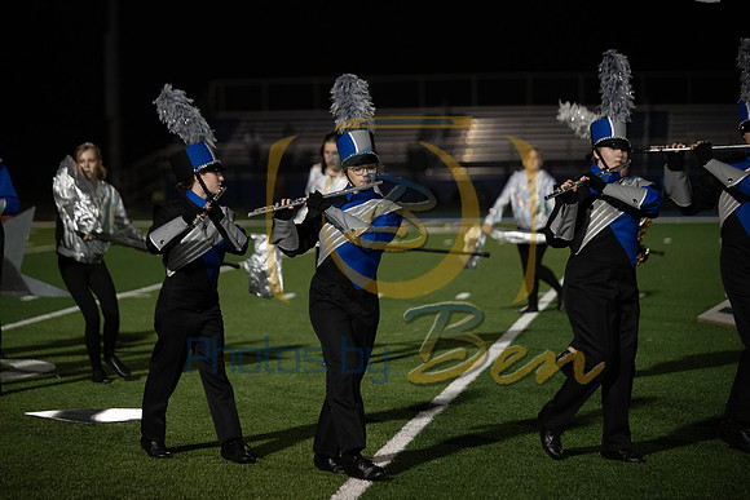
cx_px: 375
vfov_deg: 11.4
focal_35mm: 120
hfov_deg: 17.1
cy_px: 250
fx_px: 2500
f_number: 2.8
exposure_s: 1/1250
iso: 3200
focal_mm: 120
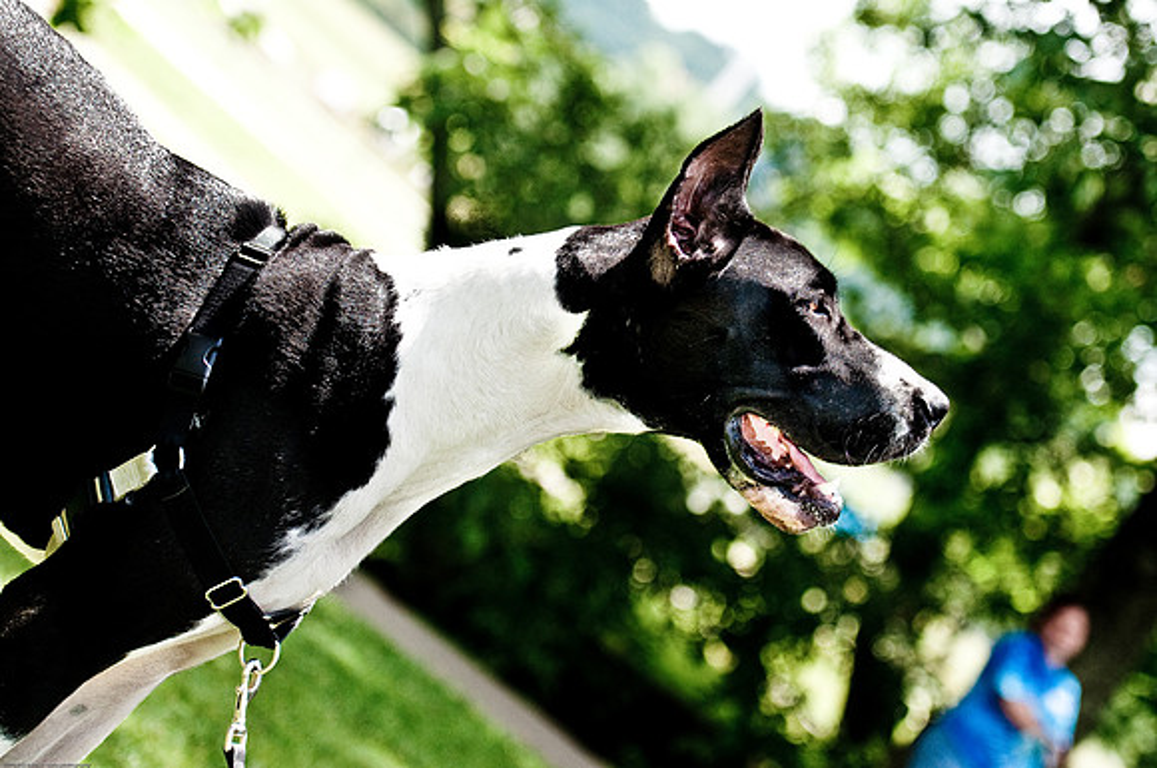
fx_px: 3370
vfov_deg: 13.0
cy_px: 384
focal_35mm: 105
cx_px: 578
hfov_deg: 19.5
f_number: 2.8
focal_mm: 70
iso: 200
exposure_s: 1/1600
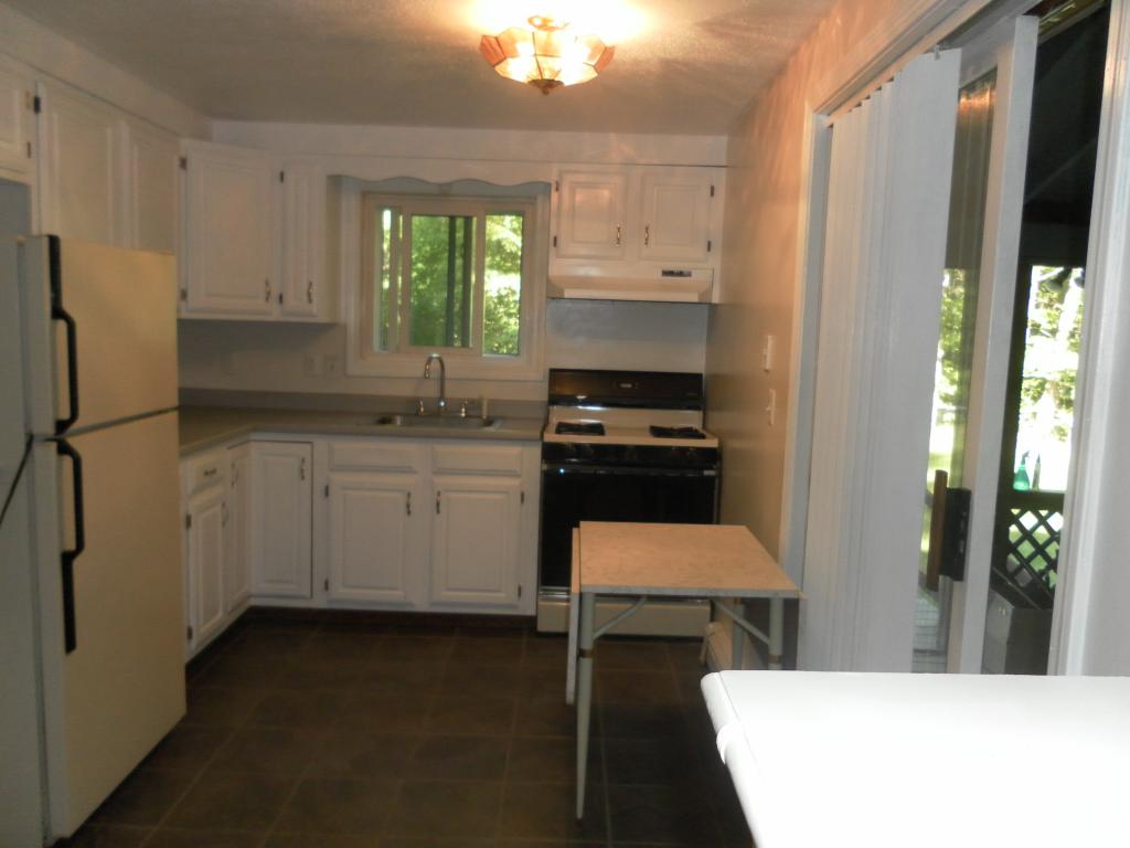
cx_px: 565
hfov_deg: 63.4
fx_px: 914
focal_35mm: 28
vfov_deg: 49.7
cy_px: 424
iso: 200
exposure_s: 1/50
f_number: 3.2
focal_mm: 4.9
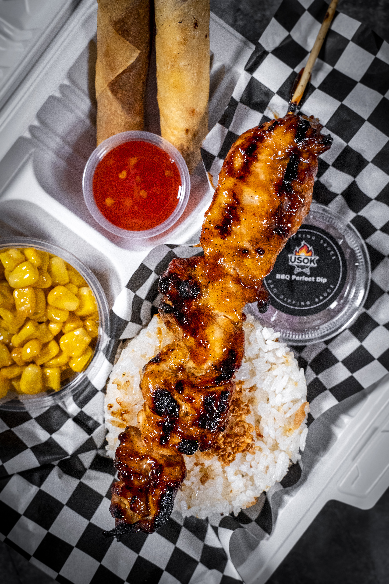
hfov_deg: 32.6
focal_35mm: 41
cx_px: 194
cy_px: 292
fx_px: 664
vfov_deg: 47.4
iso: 8000
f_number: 8
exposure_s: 1/160
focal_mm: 41
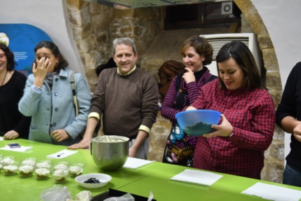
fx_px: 376
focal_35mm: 45
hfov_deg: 43.6
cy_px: 100
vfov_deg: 29.9
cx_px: 150
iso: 640
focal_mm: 30
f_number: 3.2
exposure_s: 1/100
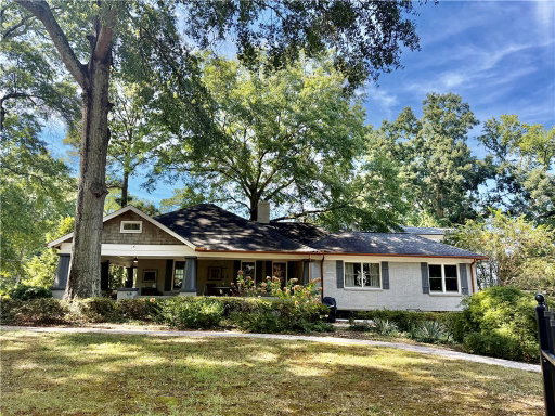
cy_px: 208
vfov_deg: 56.8
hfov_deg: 71.6
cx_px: 278
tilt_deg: +11.8
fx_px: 385
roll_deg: -0.1
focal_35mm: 24
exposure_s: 1/943
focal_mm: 6.76
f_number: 1.78
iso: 100
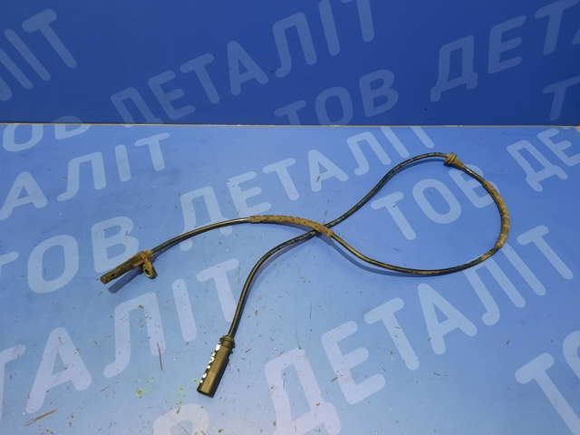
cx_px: 290
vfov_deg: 54.9
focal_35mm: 25
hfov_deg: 69.4
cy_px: 218
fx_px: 419
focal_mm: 4.6
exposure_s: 1/25
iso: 320
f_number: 2
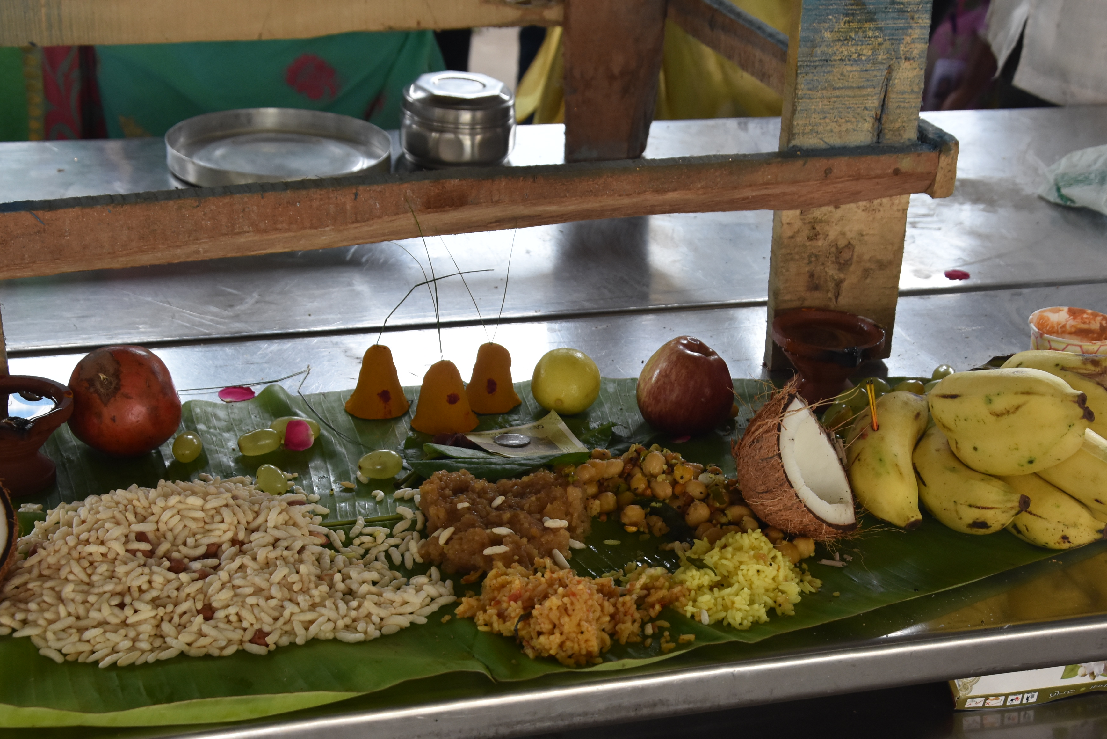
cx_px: 604
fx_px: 2030
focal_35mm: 66
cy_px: 399
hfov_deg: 30.5
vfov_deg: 20.6
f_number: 7.1
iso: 800
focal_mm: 34
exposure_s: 1/200
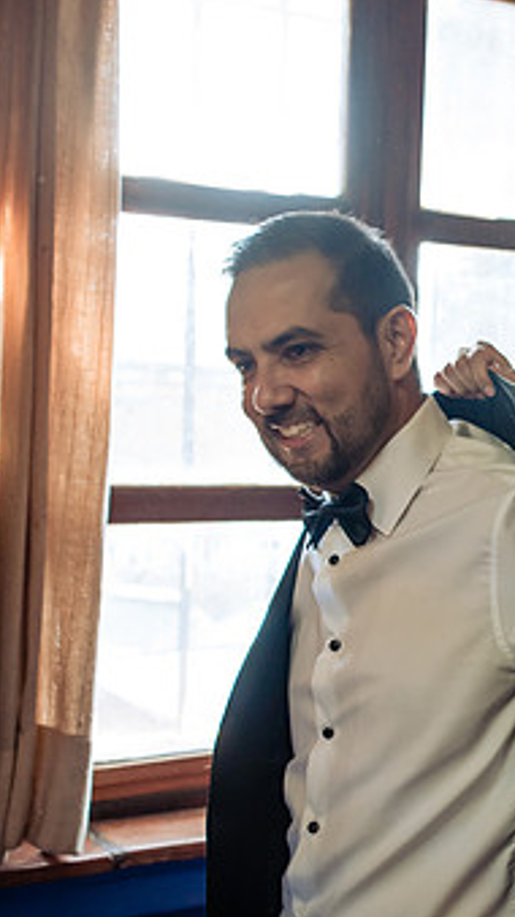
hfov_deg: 18.3
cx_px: 577
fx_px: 1530
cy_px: 457
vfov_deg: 33.3
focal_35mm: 63
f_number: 3.5
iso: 800
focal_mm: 35
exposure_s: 1/100
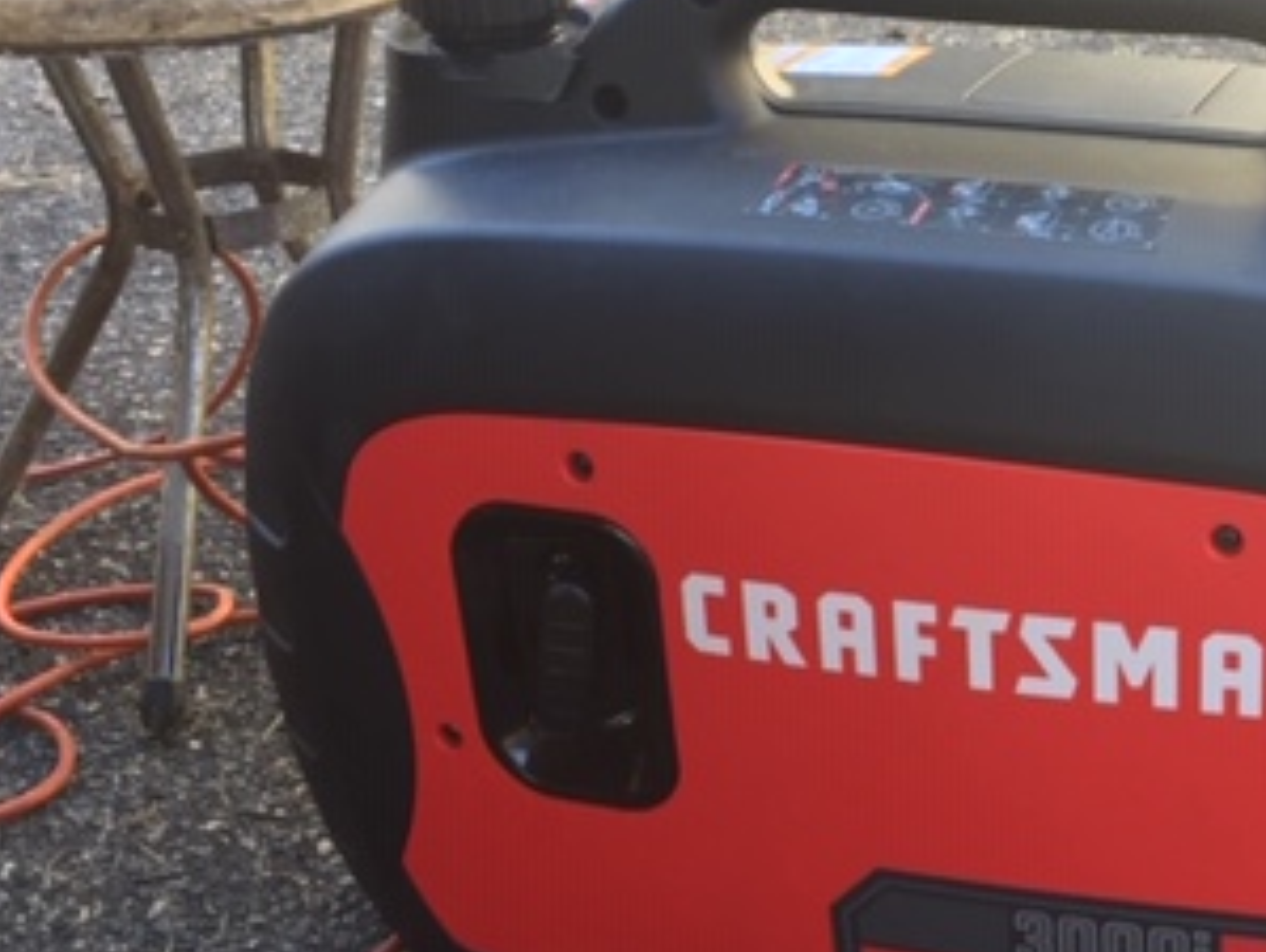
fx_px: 2270
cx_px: 1012
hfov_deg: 30.4
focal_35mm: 62
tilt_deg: -32.5
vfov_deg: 23.5
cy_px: 690
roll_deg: +0.7
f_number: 2.2
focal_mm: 4.15
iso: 50
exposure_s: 1/120
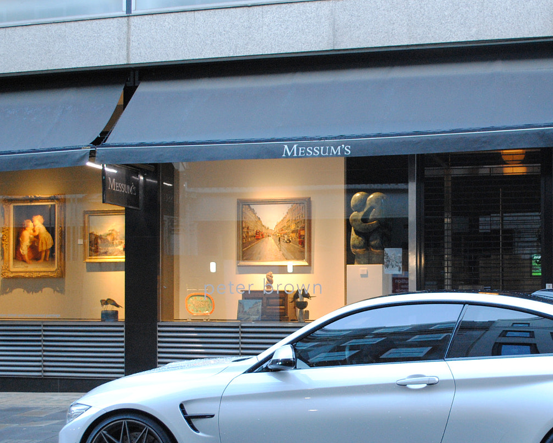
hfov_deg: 34.3
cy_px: 277
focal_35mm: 54
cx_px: 383
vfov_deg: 28.0
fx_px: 884
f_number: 4
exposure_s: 1/60
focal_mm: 24
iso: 800
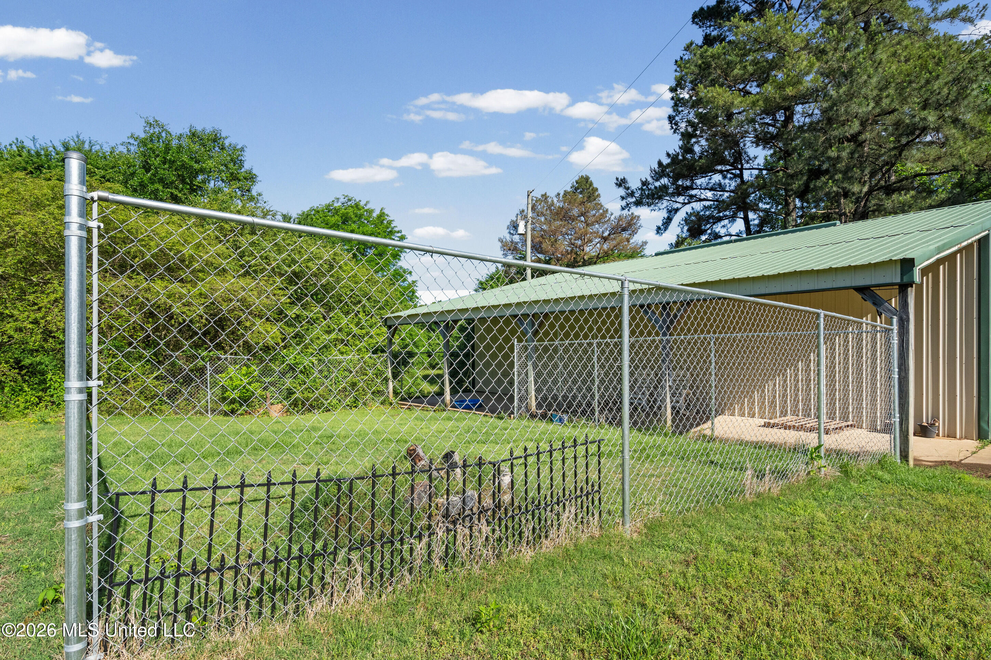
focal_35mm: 19
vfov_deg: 64.5
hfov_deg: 86.9
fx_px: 523
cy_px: 330
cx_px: 496
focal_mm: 19
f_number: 9
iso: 800
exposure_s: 1/400
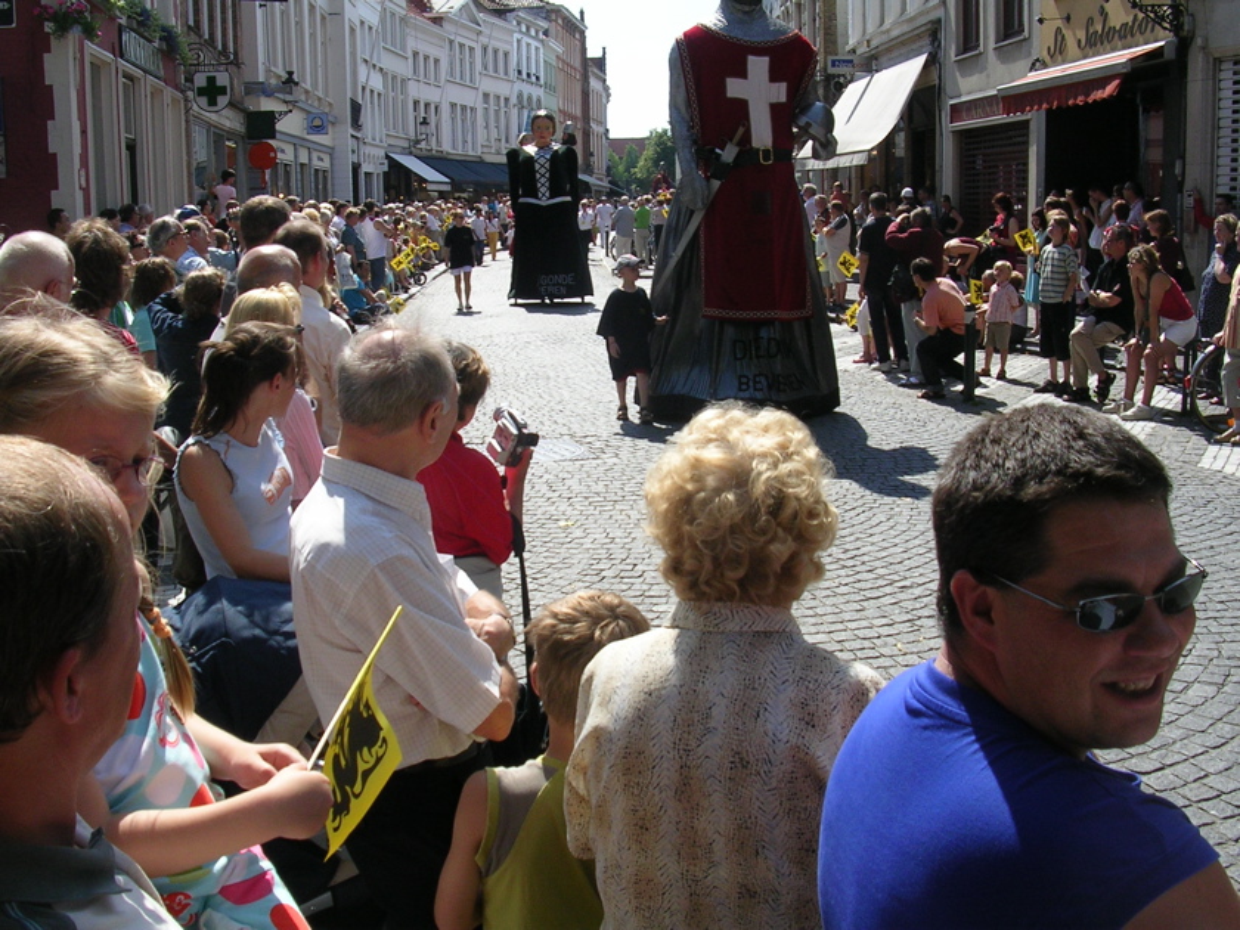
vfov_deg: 37.7
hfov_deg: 49.0
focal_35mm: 38
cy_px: 465
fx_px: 1361
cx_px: 620
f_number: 5.6
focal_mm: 5.8
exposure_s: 1/250
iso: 50
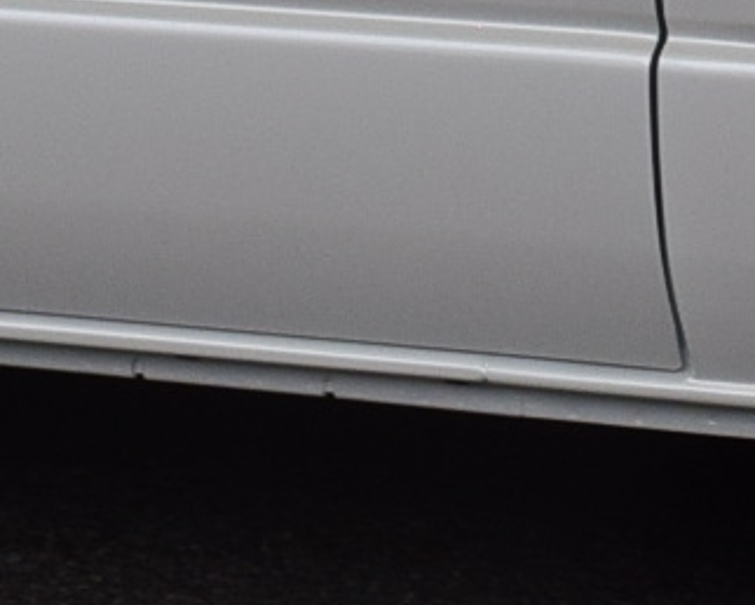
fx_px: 10248
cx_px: 919
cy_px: -692
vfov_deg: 3.3
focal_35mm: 458
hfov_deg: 4.2
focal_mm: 35
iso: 400
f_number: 10
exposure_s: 1/200
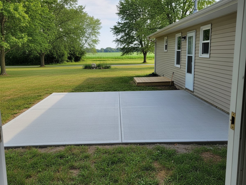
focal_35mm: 26
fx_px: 185
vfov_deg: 53.1
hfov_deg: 67.3
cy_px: 92
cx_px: 123
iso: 850
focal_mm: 5.7
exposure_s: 1/1078
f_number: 1.5
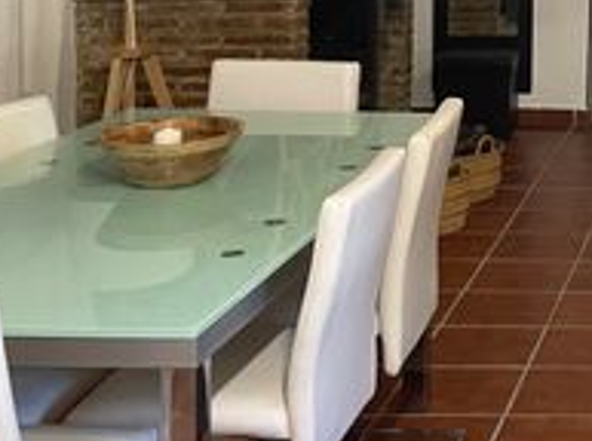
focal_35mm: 81
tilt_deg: -3.4
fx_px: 1383
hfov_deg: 21.3
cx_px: 825
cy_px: -107
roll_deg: -1.7
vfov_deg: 17.2
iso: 125
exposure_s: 1/50
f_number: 1.6
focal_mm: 4.2
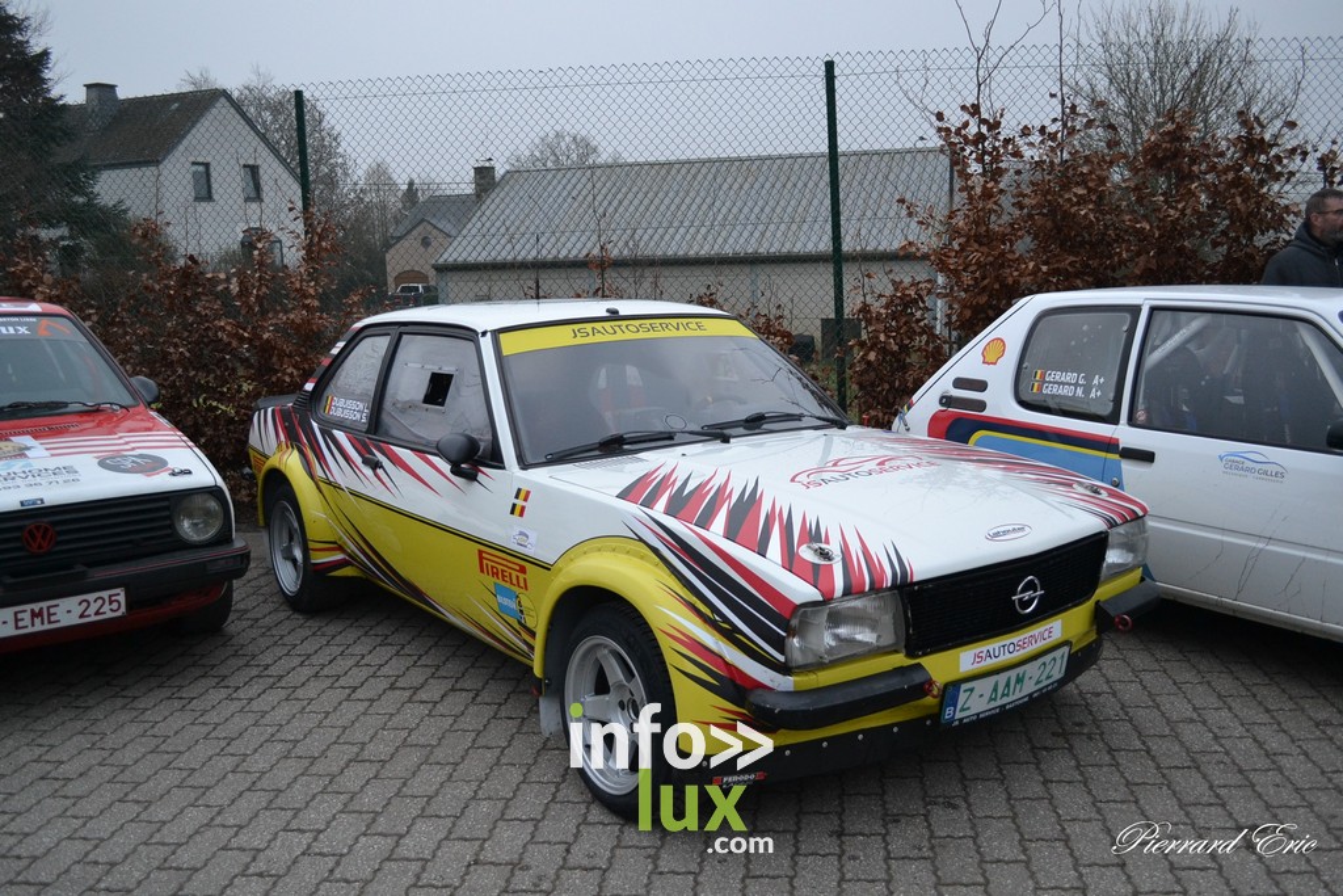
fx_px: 1119
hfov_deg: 61.9
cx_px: 672
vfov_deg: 43.6
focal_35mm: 30
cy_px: 448
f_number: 3.8
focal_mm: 20
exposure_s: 1/500
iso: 1100
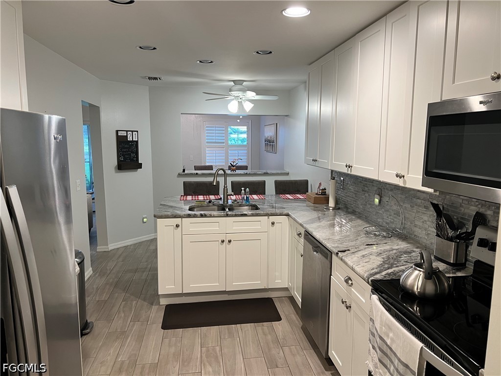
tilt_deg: -7.2
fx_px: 376
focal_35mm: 26
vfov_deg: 53.1
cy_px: 188
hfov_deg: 67.3
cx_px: 250
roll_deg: +0.2
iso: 100
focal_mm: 5.7
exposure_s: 1/60
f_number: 1.5
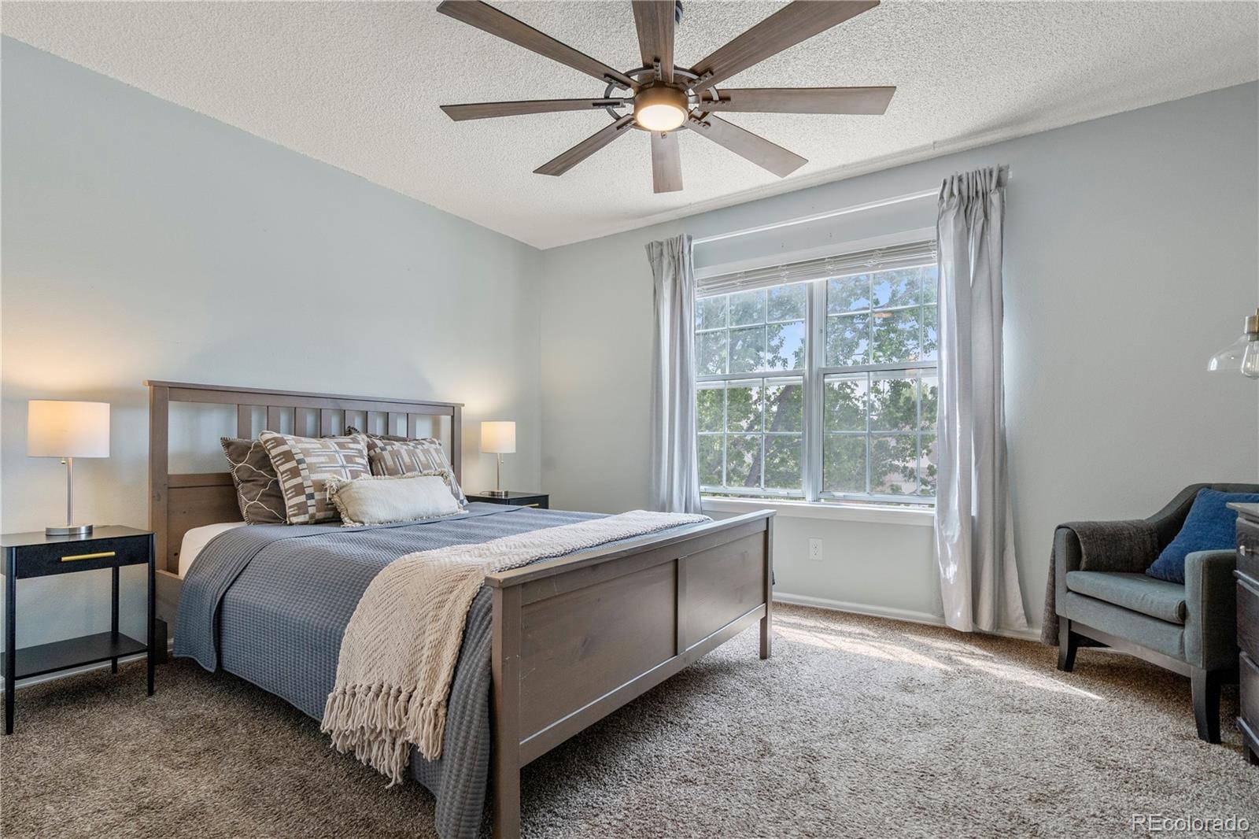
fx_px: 559
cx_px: 630
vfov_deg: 73.7
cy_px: 420
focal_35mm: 16
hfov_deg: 96.7
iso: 400
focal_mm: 16
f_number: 8
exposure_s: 1/30
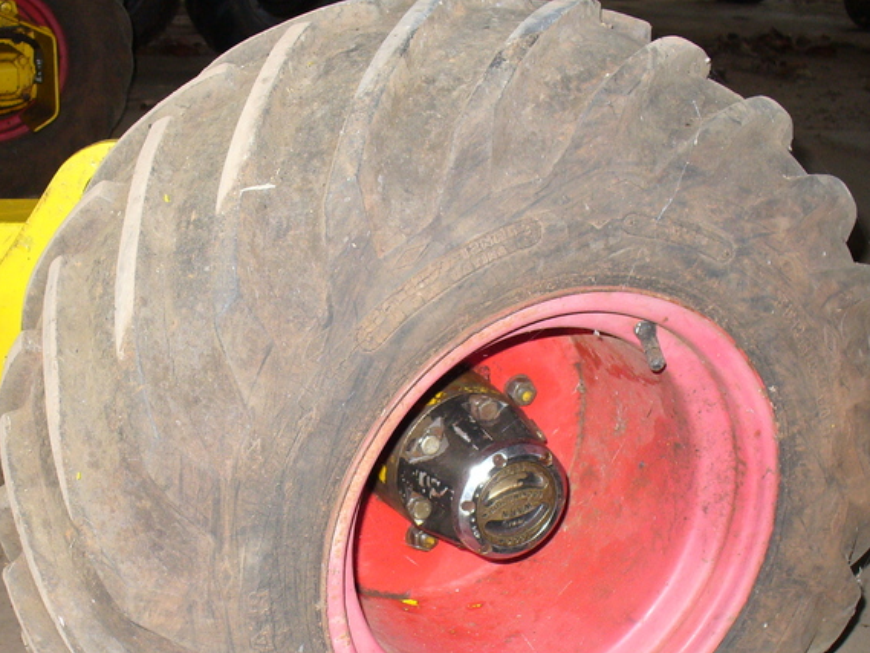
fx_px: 1307
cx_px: 387
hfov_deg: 36.8
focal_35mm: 52
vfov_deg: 27.8
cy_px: 457
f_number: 2.8
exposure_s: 1/30
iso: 125
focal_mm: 6.1
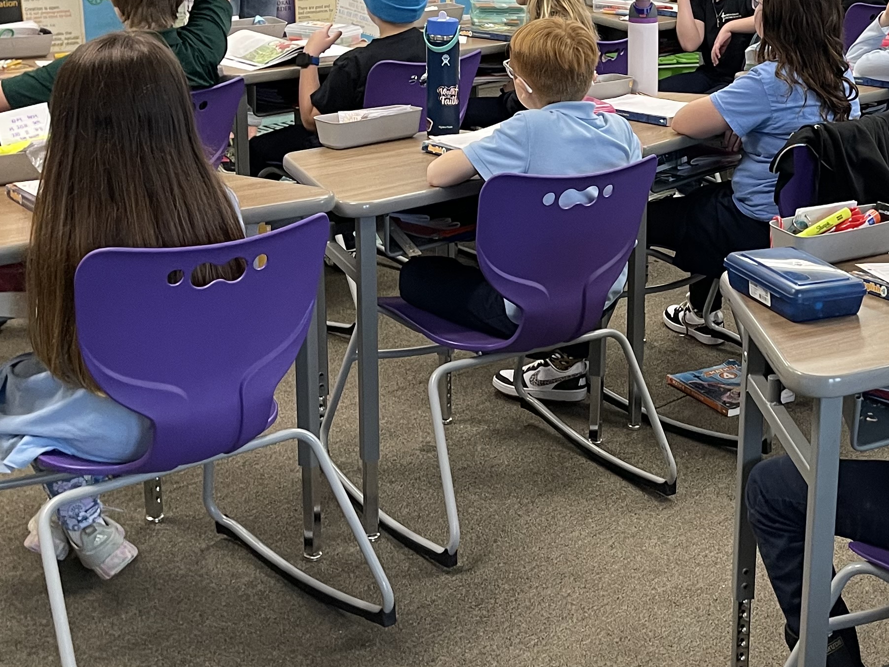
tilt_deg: -14.6
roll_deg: -1.0
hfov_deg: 33.1
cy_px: 202
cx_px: 742
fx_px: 1438
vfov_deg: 25.9
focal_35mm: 56
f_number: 1.6
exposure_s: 1/60
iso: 160
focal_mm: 5.1
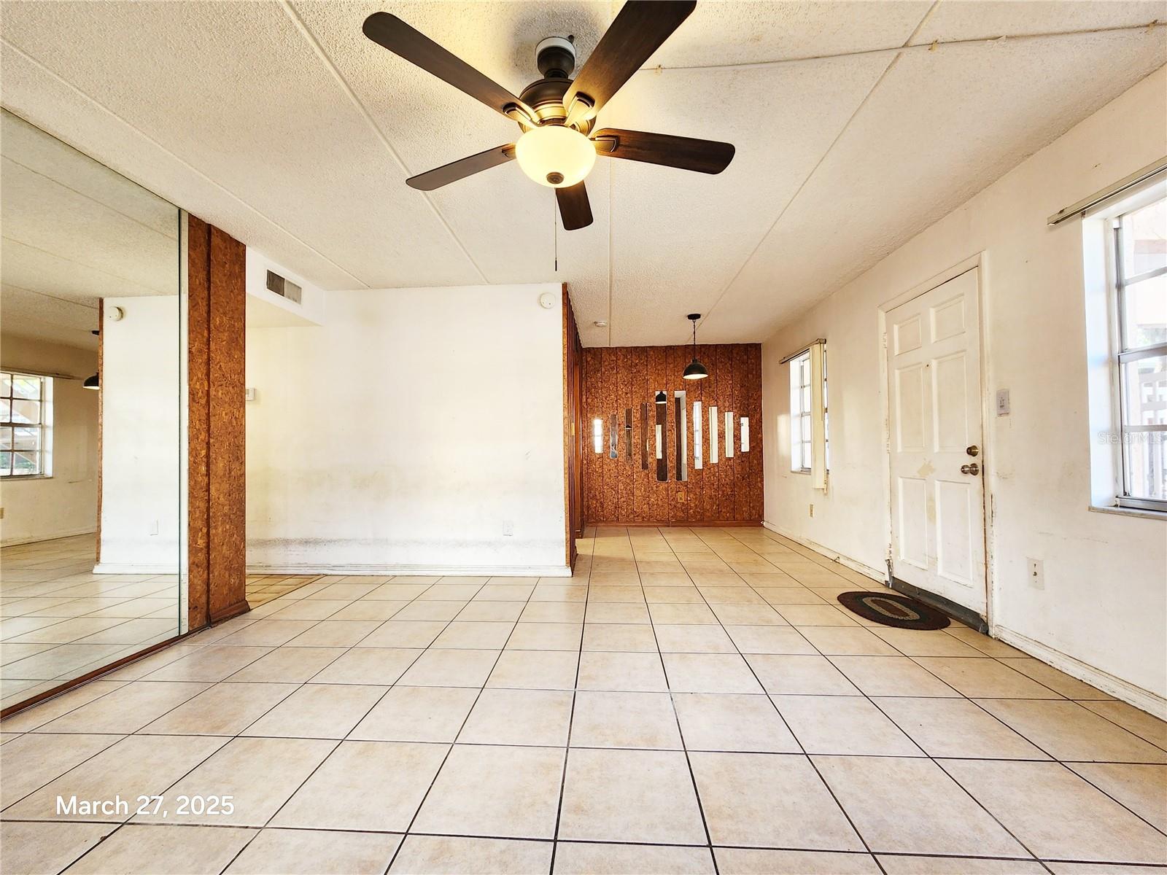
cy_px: 438
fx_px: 438
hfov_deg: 106.2
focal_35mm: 13
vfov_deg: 89.9
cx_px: 584
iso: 100
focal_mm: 2.2
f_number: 2.2
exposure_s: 1/60
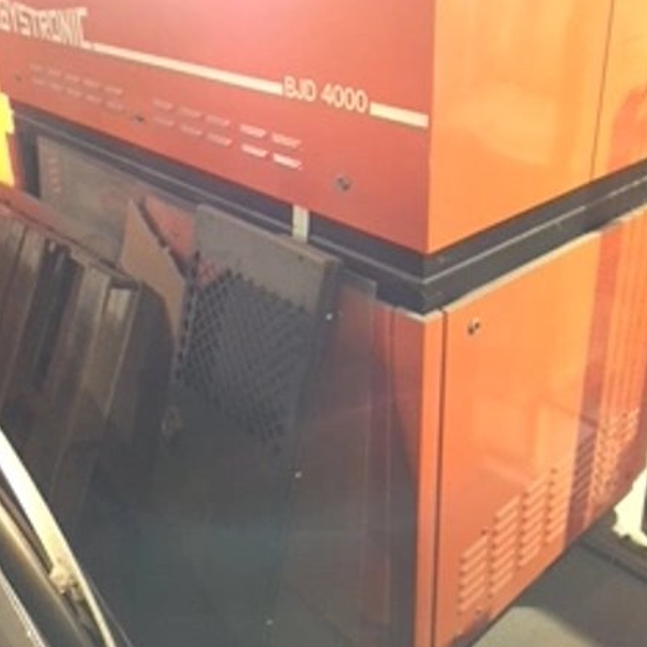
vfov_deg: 46.5
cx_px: 323
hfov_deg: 47.2
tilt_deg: -20.7
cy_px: 214
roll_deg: +1.1
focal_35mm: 35
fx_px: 740
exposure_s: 1/15
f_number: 2.2
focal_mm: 4.15
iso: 500
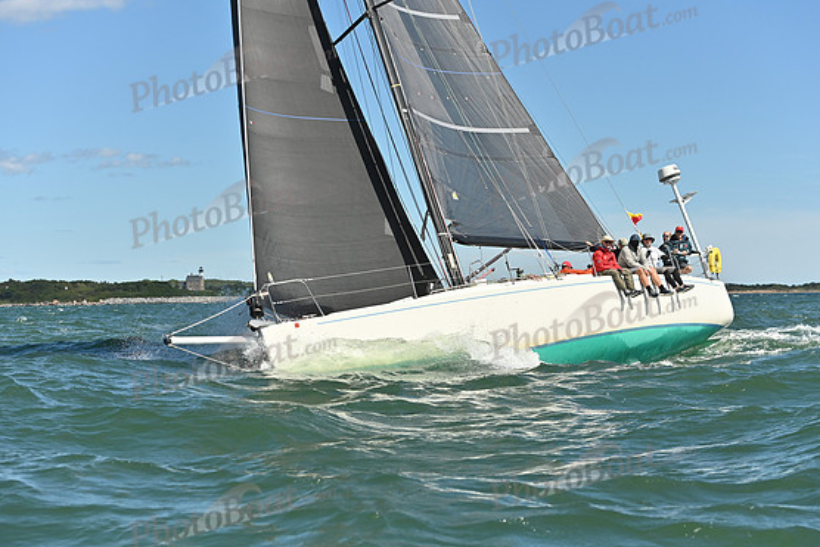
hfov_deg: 27.7
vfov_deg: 18.7
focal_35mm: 73
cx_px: 414
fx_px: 1663
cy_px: 266
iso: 320
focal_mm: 70
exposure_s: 1/5000
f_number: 4.5
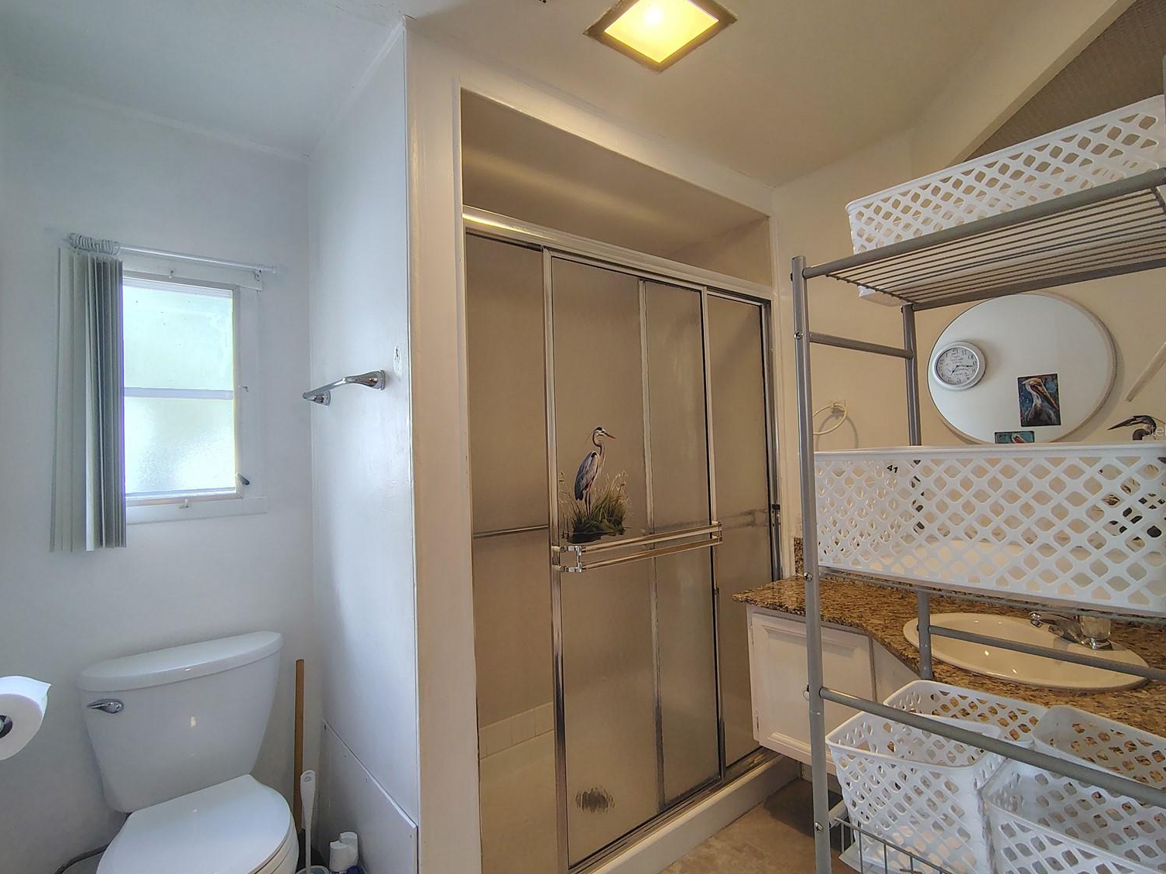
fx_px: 573
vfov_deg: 74.7
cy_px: 430
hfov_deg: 91.0
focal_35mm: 17
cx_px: 596
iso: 372
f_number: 2.2
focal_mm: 2.13
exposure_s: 1/24
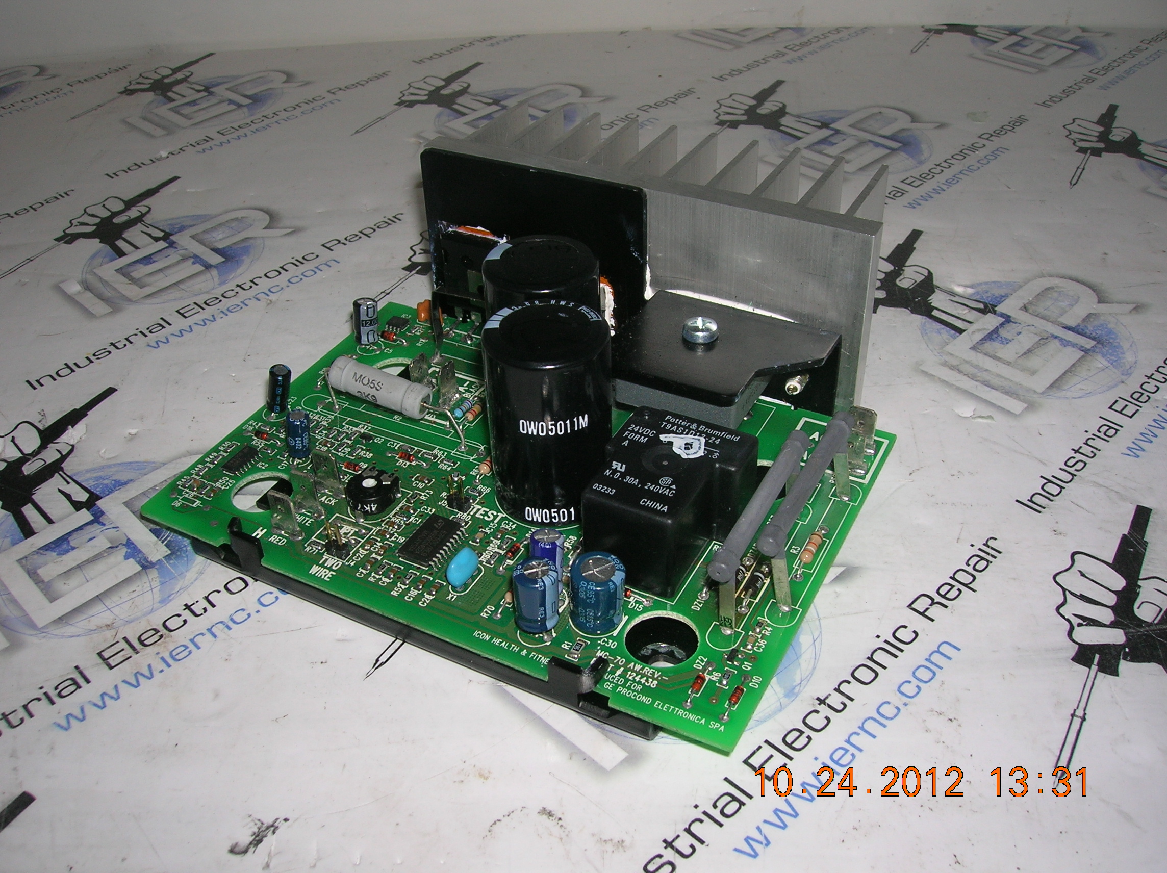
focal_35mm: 34
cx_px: 584
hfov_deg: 54.0
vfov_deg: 41.7
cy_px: 436
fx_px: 1145
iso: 50
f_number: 4.9
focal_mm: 5.7
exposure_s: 1/60.1
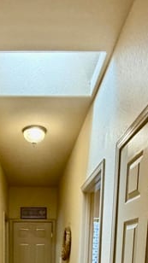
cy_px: 289
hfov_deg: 31.2
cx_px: 31
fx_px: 258
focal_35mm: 37
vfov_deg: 42.4
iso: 320
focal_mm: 2.22
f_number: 2.2
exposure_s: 1/60
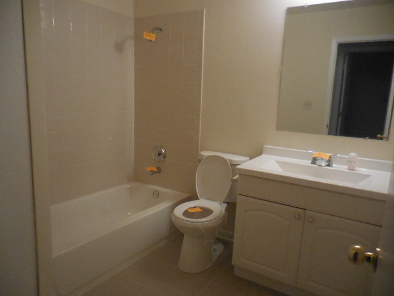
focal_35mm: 25
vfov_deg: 54.9
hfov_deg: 69.4
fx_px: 285
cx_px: 197
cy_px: 148
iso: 800
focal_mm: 4.5
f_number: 3.3
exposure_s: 1/200
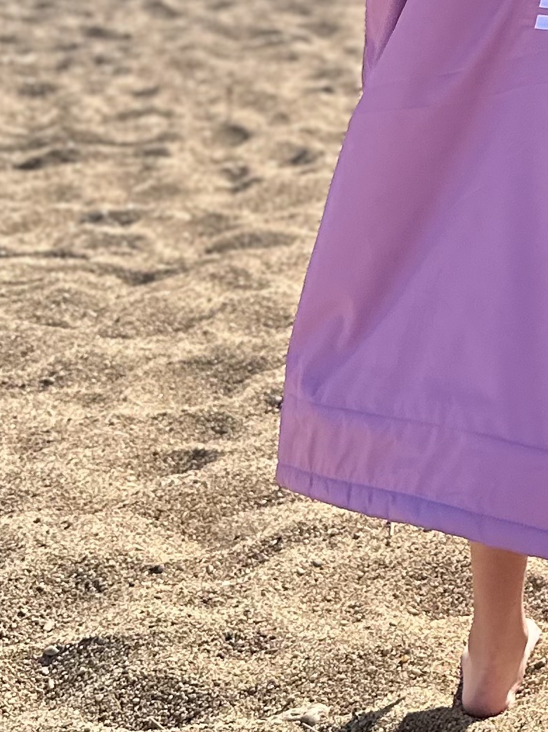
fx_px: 1964
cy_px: -50
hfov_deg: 14.7
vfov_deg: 20.2
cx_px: 831
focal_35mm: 93
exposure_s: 1/9709
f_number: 1.78
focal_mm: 6.86
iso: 80
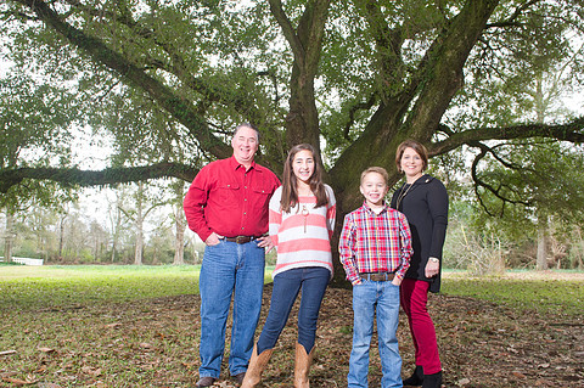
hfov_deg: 63.7
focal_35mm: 29
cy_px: 202
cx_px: 301
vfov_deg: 44.9
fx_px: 470
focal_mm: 24
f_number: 5.6
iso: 800
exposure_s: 1/80
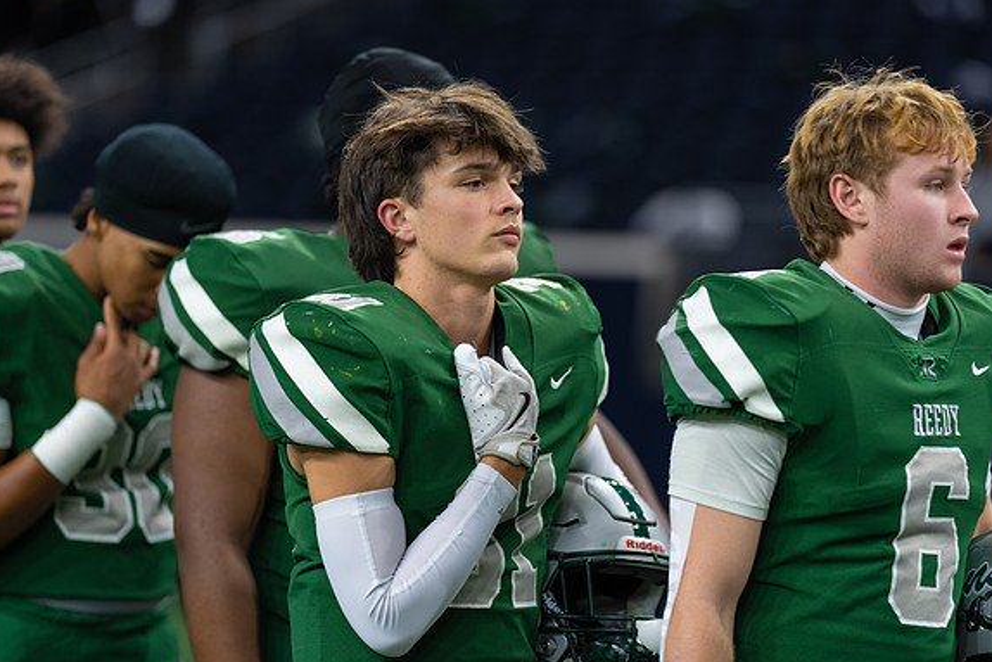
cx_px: 496
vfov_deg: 9.4
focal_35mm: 146
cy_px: 316
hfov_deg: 14.1
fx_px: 4024
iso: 500
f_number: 1.8
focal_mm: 135
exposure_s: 1/400
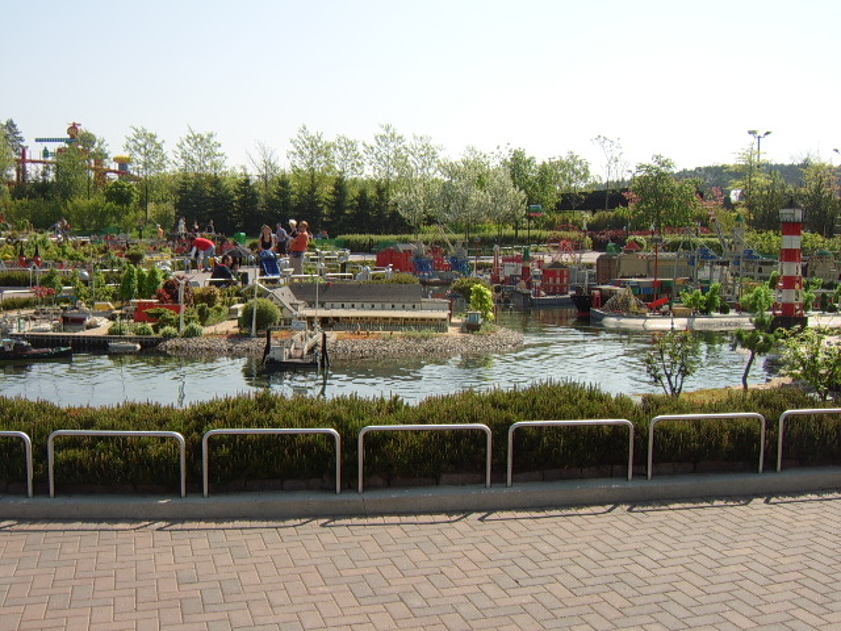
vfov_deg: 45.4
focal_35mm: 31
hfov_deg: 58.4
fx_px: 753
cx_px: 420
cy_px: 316
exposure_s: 1/176
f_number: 6.7
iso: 50
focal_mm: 8.13
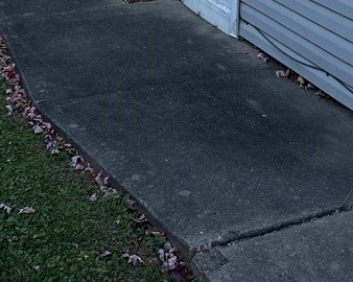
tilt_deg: +2.9
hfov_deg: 26.6
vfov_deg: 17.8
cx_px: 244
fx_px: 741
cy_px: -209
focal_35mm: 71
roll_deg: -0.3
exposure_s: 1/927
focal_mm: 6.86
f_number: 1.78
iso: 80
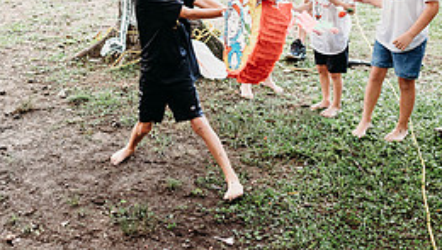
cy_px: 30
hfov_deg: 36.3
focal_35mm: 56
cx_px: 110
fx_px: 657
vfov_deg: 21.1
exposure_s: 1/200
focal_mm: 24
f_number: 2.5
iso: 1250
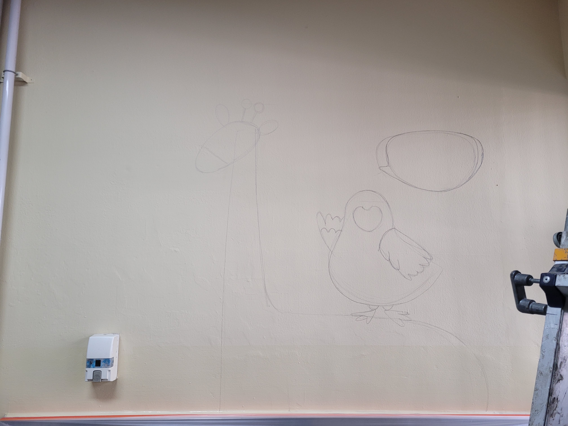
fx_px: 427
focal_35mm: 26
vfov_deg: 53.1
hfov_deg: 67.3
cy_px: 213
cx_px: 284
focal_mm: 5.4
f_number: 1.8
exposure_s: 1/120
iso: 200
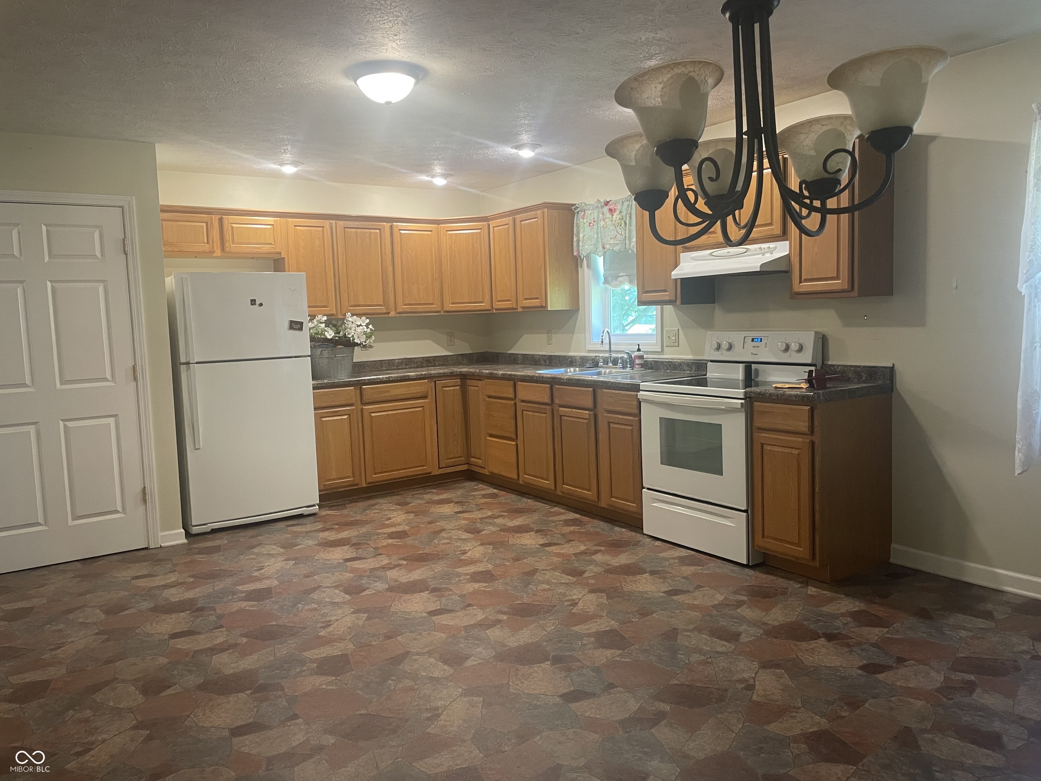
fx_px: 782
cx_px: 520
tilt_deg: -4.6
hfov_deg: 67.3
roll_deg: +2.0
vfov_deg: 53.1
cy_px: 390
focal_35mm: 26
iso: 250
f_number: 1.6
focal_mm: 4.2
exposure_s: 1/60
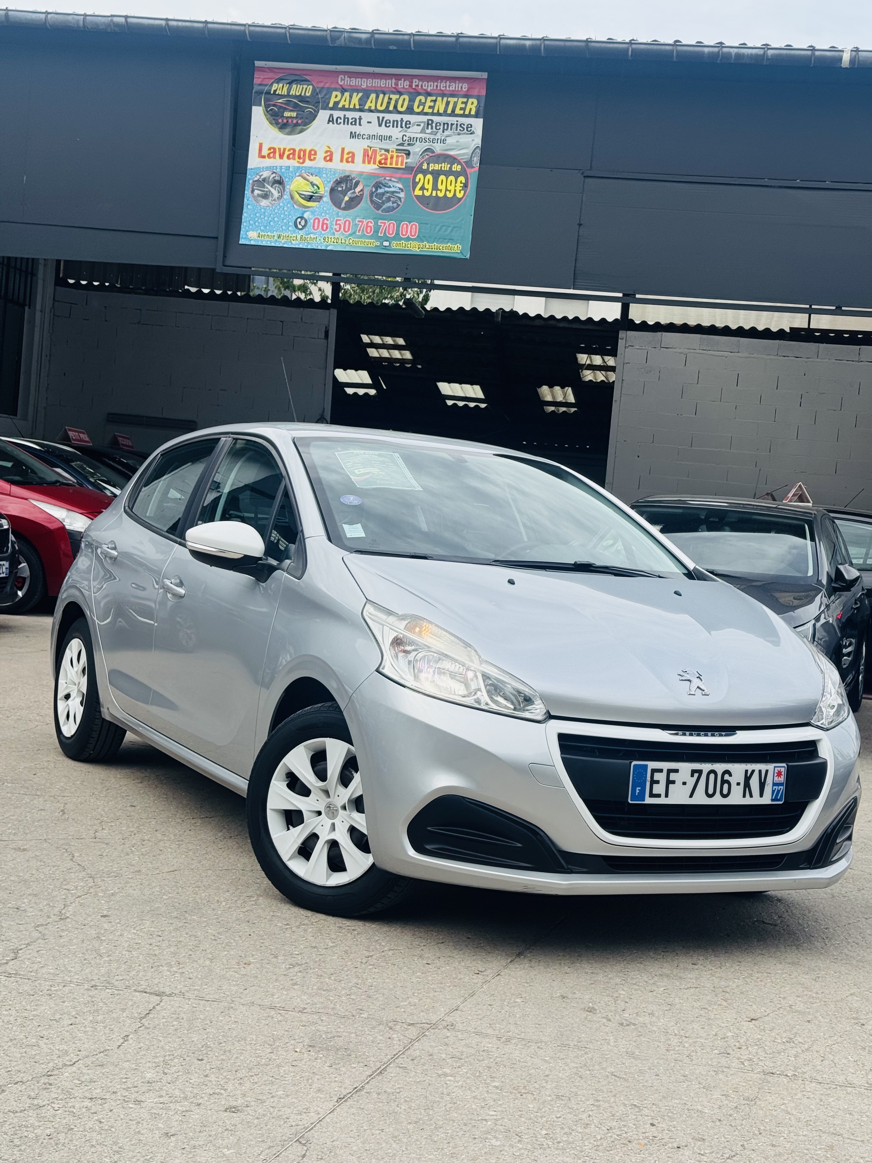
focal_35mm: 48
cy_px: 582
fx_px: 1612
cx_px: 436
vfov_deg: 39.7
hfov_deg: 30.3
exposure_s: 1/2252
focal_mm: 6.76
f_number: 1.78
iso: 64
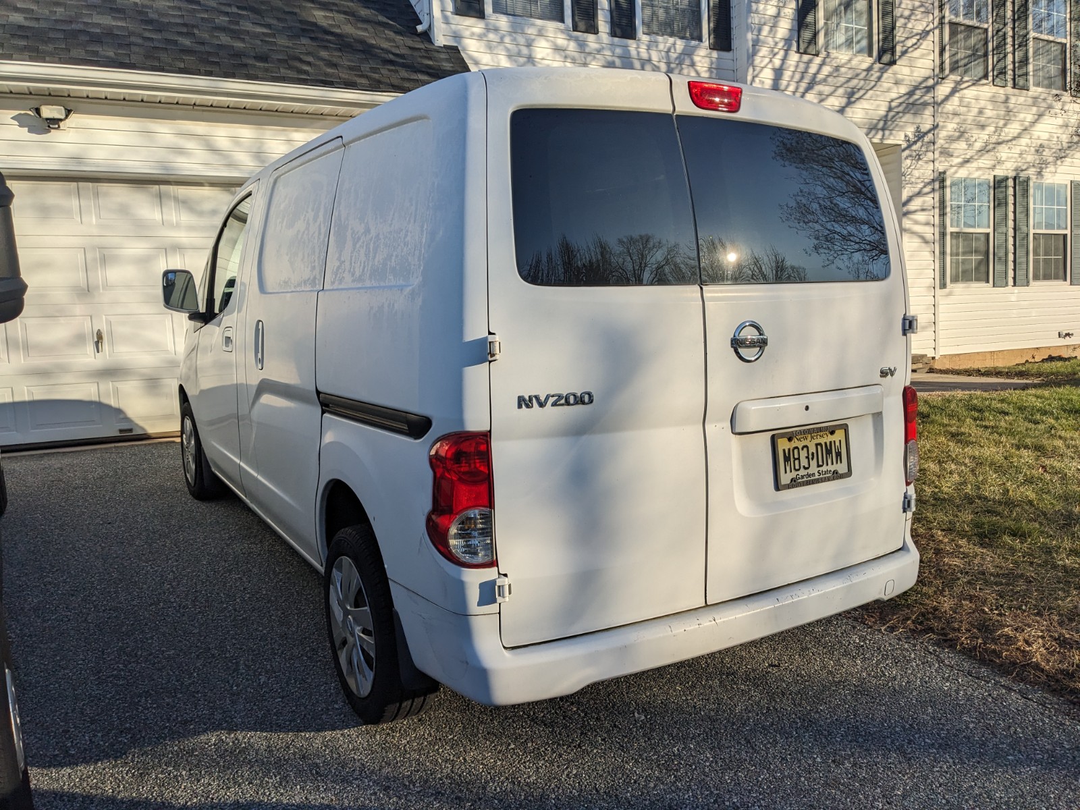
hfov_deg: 65.3
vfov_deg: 51.4
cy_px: 405
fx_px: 842
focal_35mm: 27
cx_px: 540
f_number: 1.73
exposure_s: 1/3906
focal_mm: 4.38
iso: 55
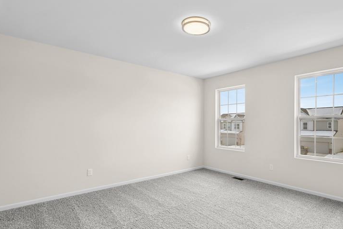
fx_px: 191
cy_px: 125
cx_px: 204
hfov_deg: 83.1
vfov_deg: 61.8
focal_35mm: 20
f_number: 9
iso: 100
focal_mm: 14
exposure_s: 1/2.5
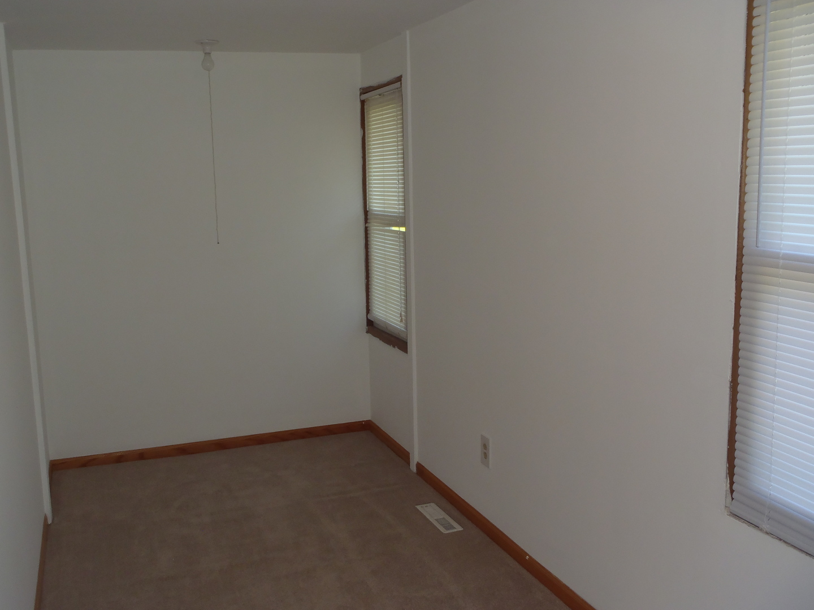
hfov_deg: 51.4
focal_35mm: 36
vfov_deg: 39.7
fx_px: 847
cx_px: 407
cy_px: 305
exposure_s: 1/30
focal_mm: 6.45
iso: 125
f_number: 4.5
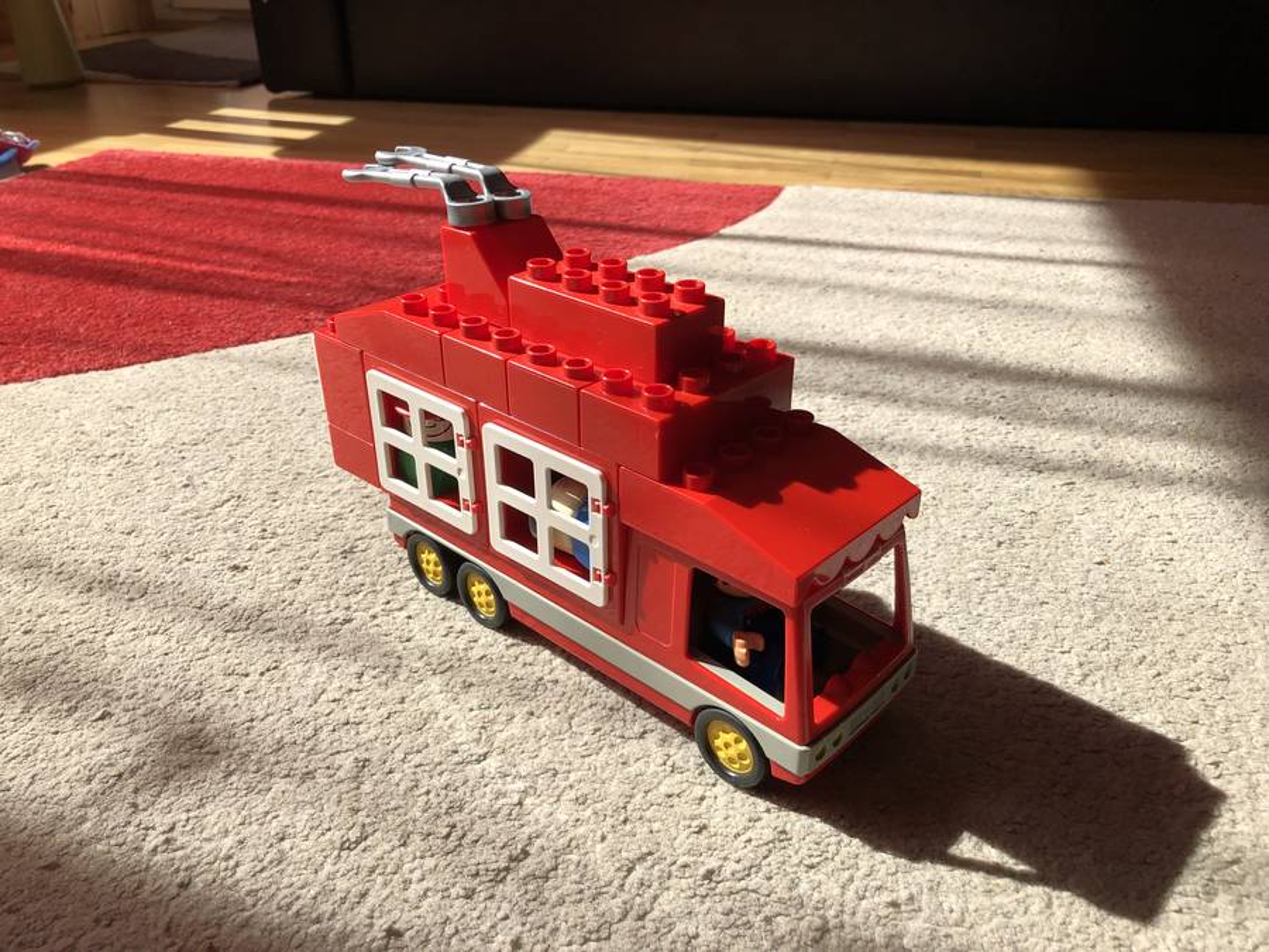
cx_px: 634
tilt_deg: -27.6
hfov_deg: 63.4
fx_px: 1026
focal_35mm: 28
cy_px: 476
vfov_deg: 49.7
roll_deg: +0.4
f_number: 1.8
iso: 20
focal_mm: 4
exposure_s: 1/704
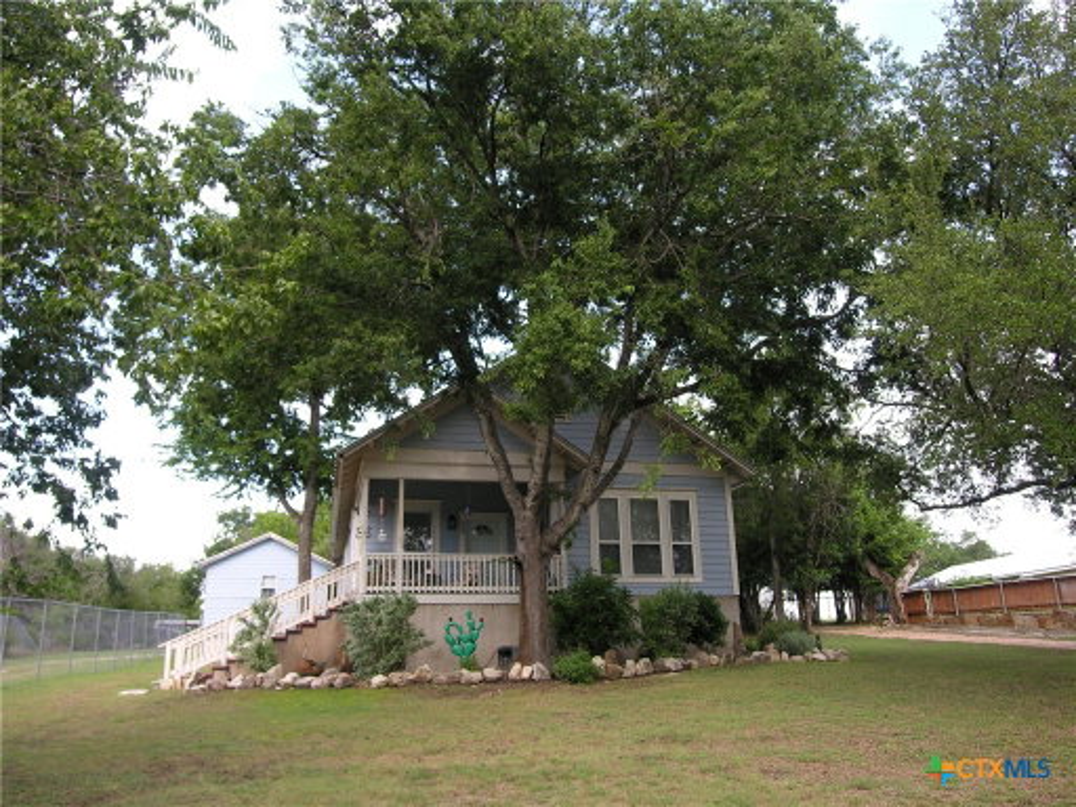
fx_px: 870
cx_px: 538
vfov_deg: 49.7
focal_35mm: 28
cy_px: 404
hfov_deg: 63.4
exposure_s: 1/83.5
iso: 50
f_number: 3.8
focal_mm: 7
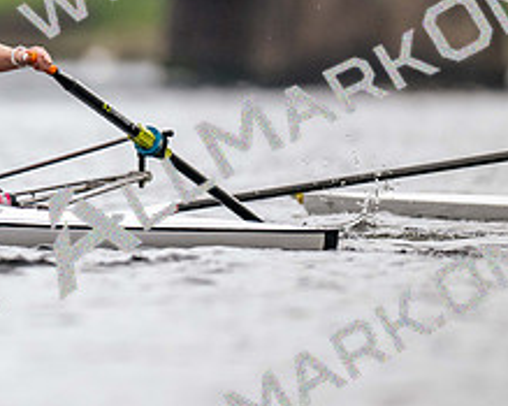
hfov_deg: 1.3
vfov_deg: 1.0
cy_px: 78
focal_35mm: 1493
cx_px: -151
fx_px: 22437
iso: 1600
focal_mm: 600
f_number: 4
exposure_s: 1/2500
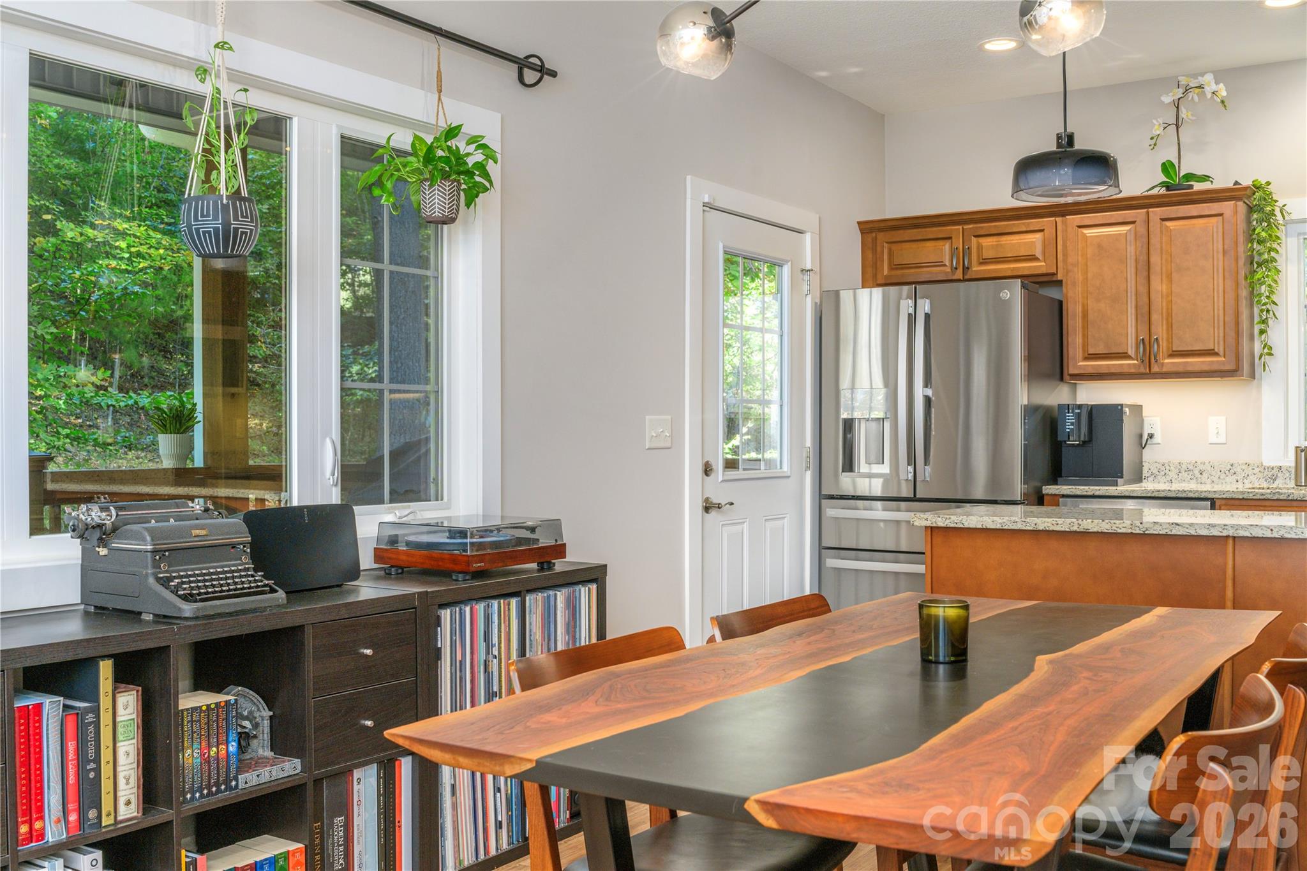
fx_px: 1270
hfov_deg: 54.4
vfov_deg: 37.8
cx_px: 654
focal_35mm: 35
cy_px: 436
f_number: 8
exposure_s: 1/160
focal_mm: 35
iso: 320
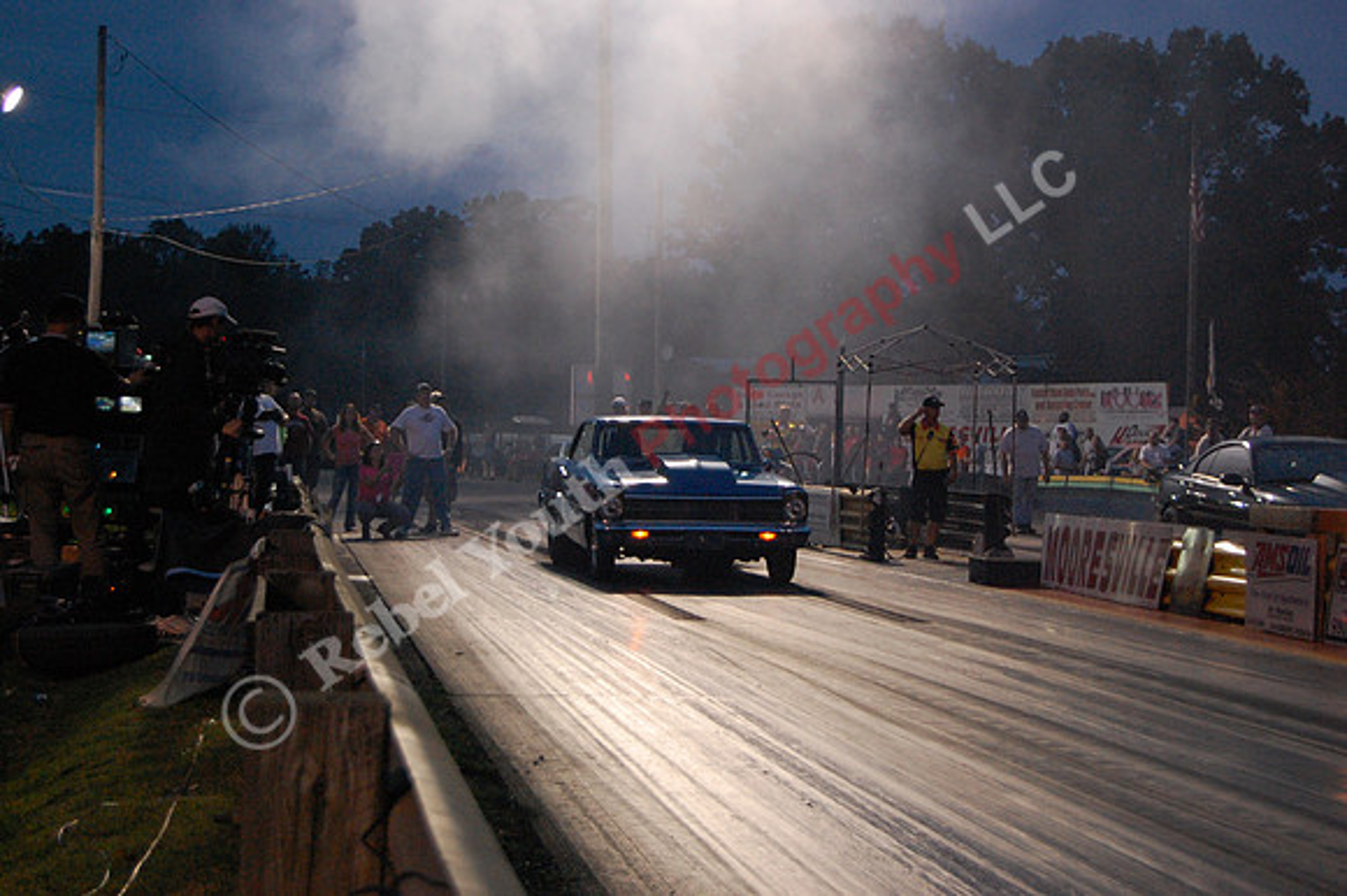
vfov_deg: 19.7
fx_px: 2580
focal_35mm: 69
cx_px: 674
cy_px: 448
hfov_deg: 29.3
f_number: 5.3
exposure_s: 1/60
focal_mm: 46
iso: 1600
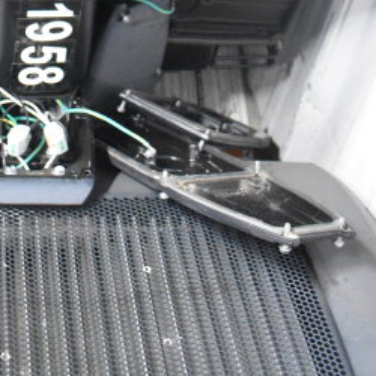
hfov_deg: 20.4
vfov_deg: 17.6
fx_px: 1032
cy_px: -249
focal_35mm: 84
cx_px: 71
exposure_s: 1/30
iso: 5600
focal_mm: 18
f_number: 3.5
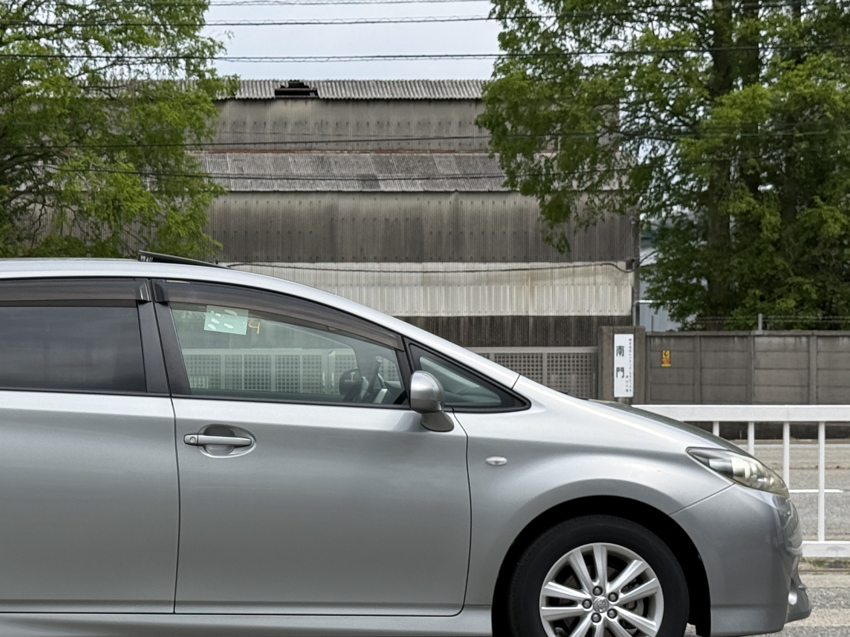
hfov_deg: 22.2
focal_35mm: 87
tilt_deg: -0.7
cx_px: 186
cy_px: 396
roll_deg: -0.1
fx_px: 2136
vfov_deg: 16.9
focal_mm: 6.76
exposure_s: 1/4098
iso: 80
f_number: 1.78
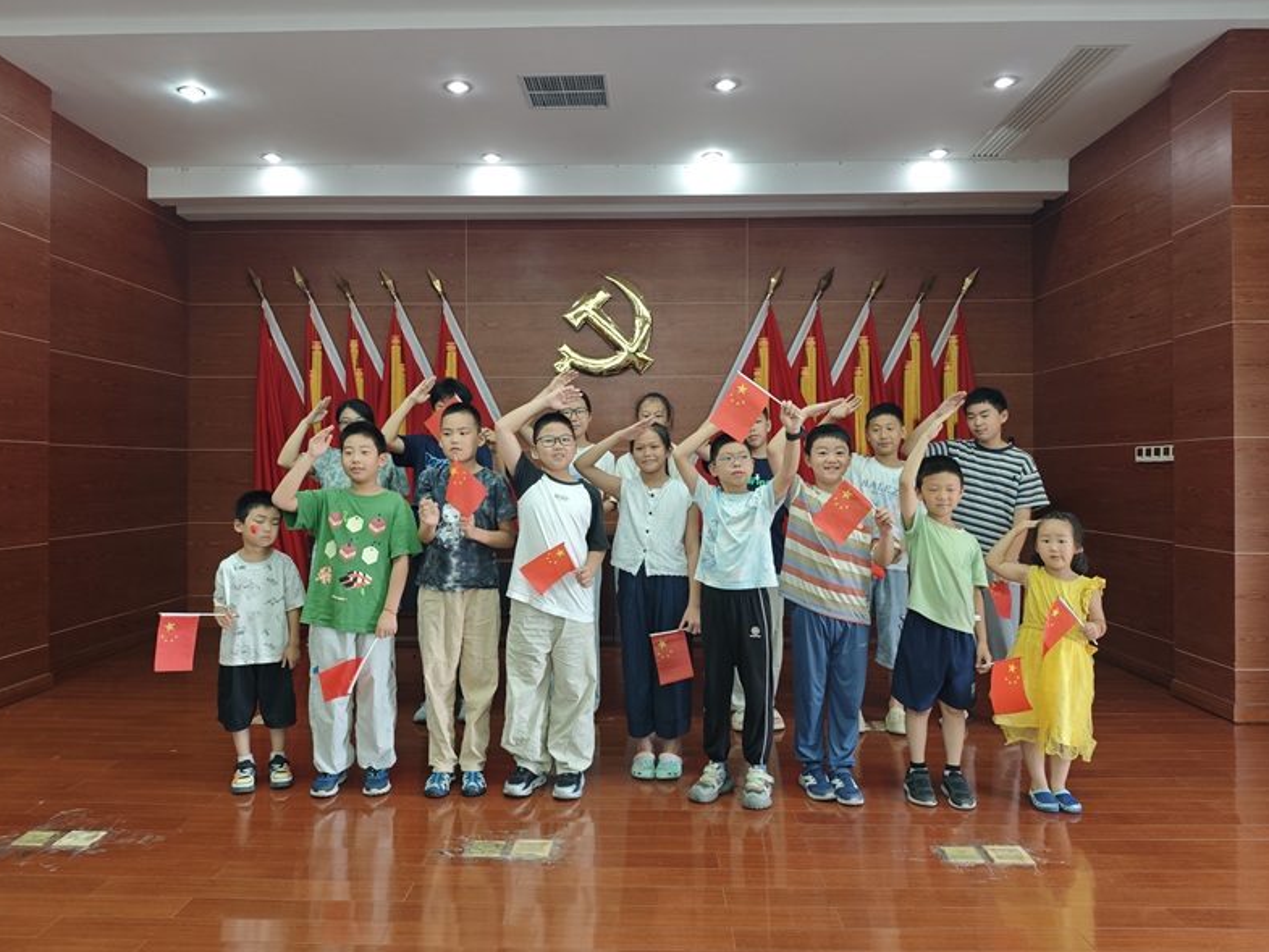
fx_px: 880
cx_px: 622
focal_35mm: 24
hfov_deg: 71.6
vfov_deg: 56.8
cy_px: 465
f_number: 1.6
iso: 250
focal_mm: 6.55
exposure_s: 1/100
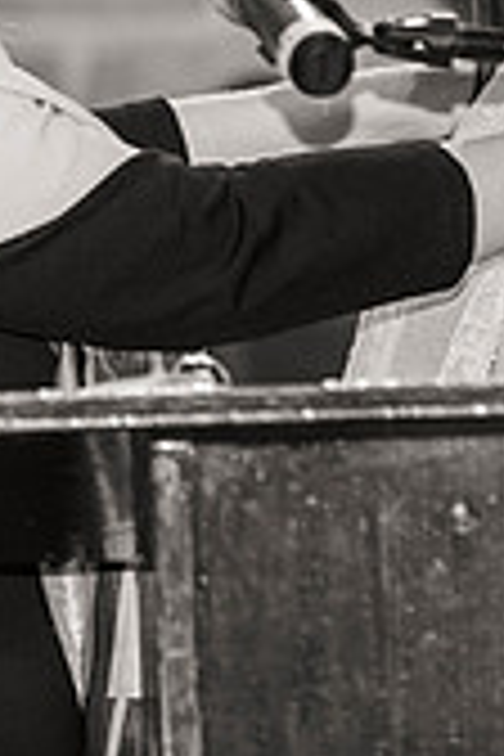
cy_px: -97
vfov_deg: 3.3
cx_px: -32
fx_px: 13103
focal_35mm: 624
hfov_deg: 2.2
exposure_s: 1/125
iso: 800
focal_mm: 170
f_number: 3.2
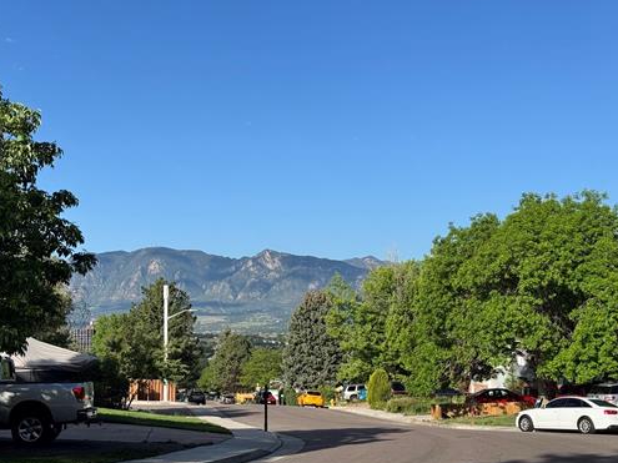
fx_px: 1107
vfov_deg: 23.6
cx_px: 231
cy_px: 239
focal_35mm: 62
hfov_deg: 31.1
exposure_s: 1/4049
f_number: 1.78
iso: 64
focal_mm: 6.76
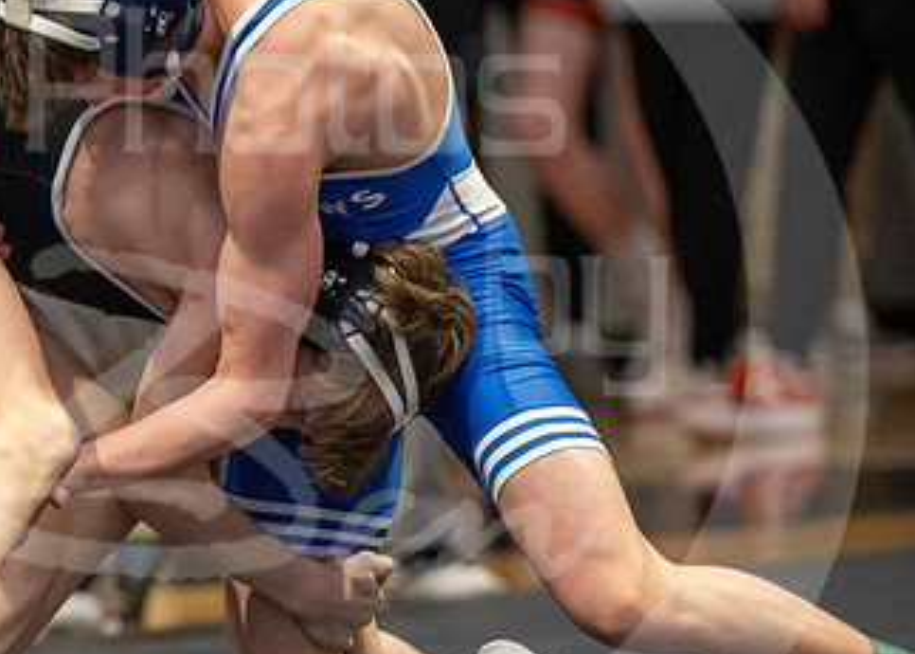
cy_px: 611
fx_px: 14215
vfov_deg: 2.6
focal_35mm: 547
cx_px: 104
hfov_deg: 3.7
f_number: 2.8
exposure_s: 1/1000
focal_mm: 200
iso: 3200
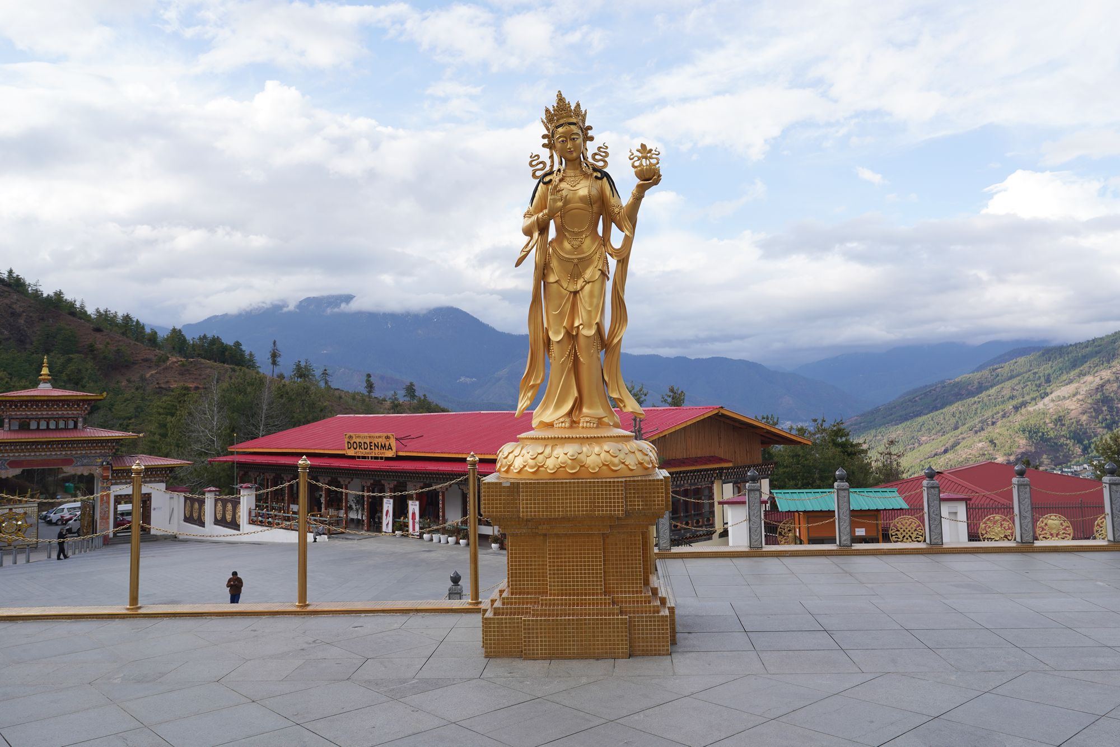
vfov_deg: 53.1
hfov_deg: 73.7
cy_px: 374
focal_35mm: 24
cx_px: 560
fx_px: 747
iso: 100
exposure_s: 1/100
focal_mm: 24
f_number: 10
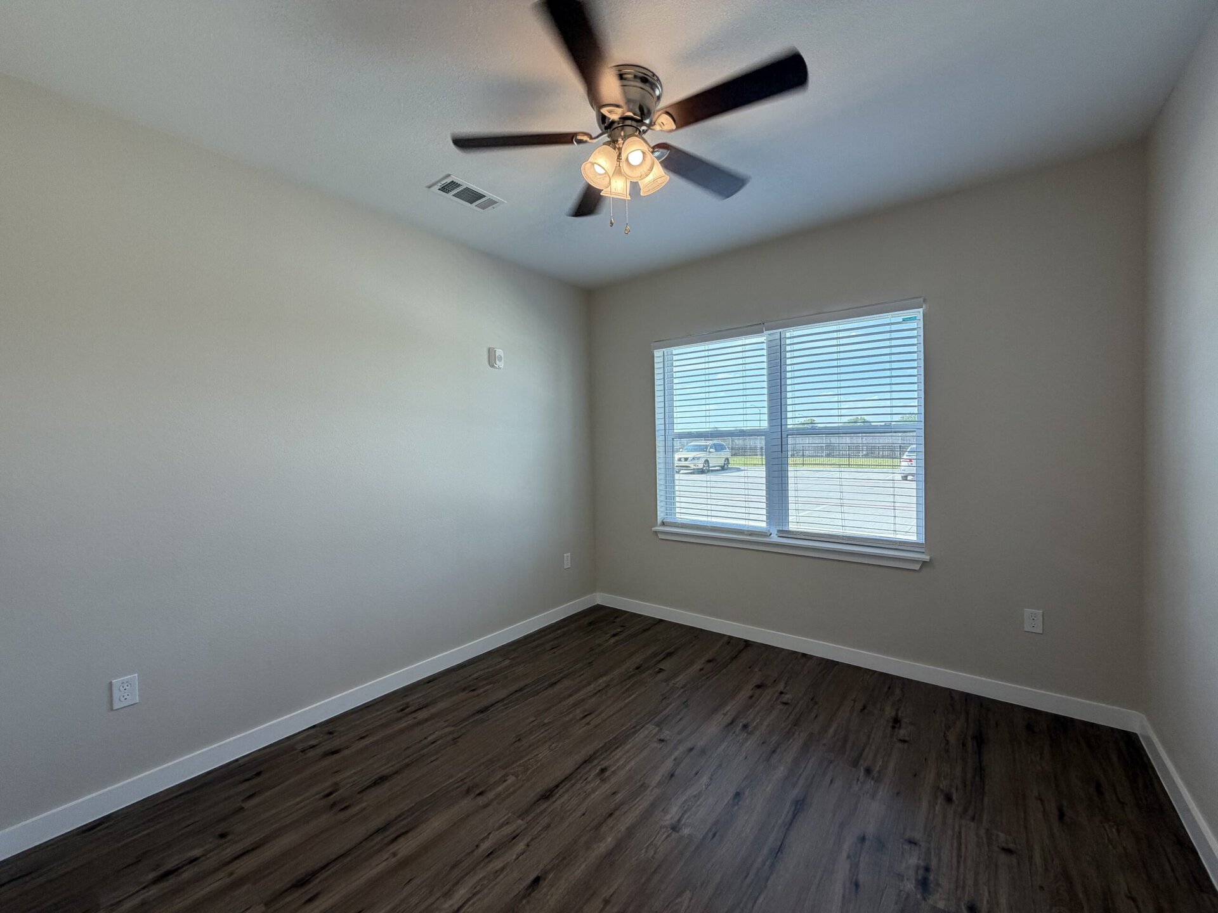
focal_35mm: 14
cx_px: 609
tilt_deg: -1.8
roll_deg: +1.3
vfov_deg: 85.7
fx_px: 493
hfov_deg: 102.1
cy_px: 456
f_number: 2.2
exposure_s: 1/120
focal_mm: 2.22
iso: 100
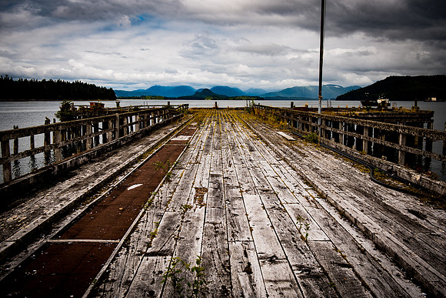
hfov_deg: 53.7
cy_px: 149
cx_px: 223
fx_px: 441
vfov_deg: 37.3
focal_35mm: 36
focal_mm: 34
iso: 100
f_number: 3.2
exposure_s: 1/500
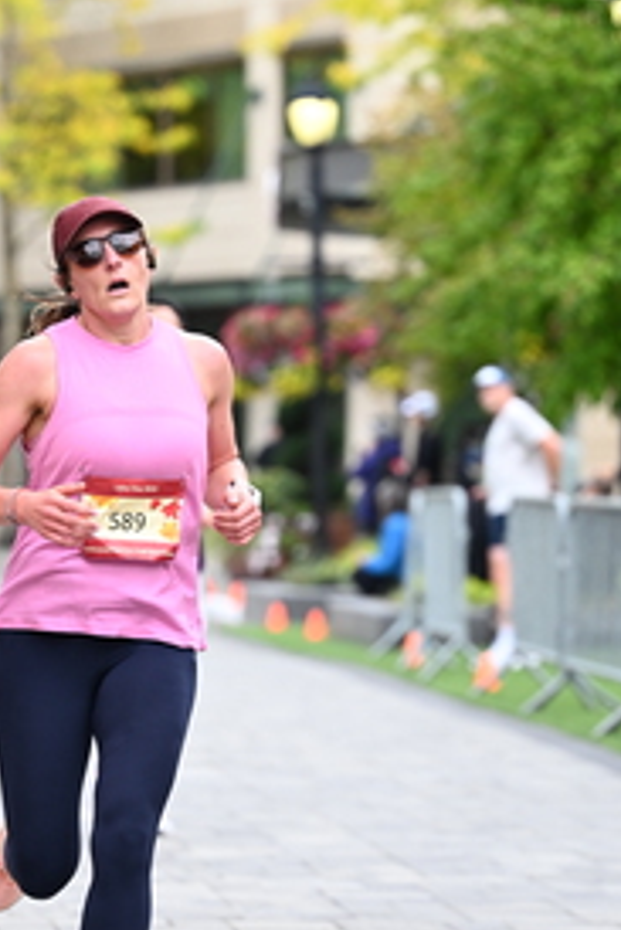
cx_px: 280
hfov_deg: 6.0
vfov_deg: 8.9
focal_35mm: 231
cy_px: 445
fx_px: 5969
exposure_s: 1/1600
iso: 640
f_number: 2.8
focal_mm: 115
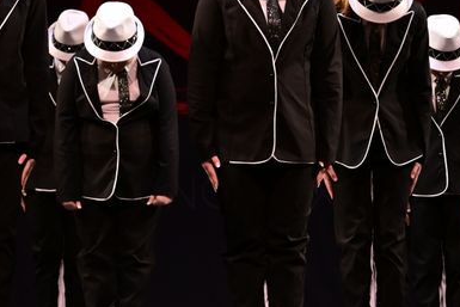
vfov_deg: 9.2
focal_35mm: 149
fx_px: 1905
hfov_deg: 13.7
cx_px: 131
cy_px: 51
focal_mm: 56
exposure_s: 1/1000
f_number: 4
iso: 3200
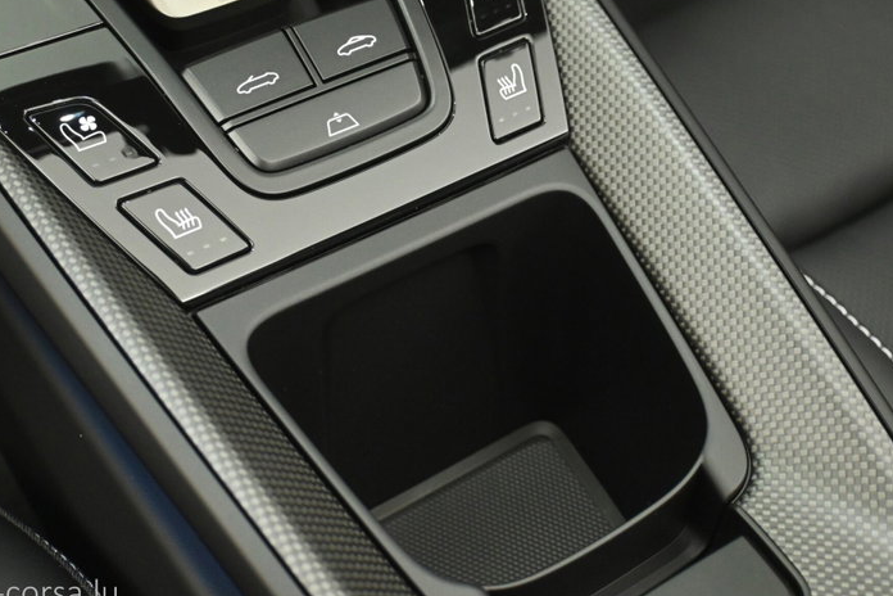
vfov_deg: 24.8
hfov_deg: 36.8
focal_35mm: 54
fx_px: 1342
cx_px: 466
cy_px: 183
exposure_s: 1/30
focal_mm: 24.5
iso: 2000
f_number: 4.2
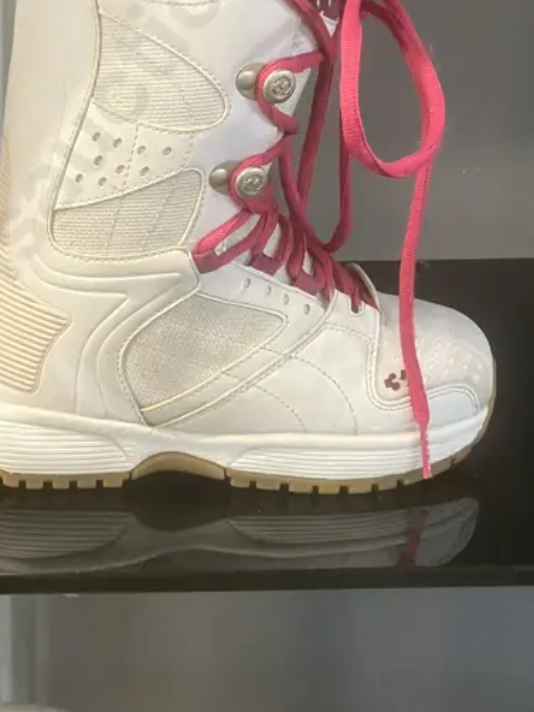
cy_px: 248
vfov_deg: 33.5
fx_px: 1173
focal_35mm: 57
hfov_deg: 24.5
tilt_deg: -15.9
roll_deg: +1.4
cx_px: 7
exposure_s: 1/50
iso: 250
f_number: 1.8
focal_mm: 3.99
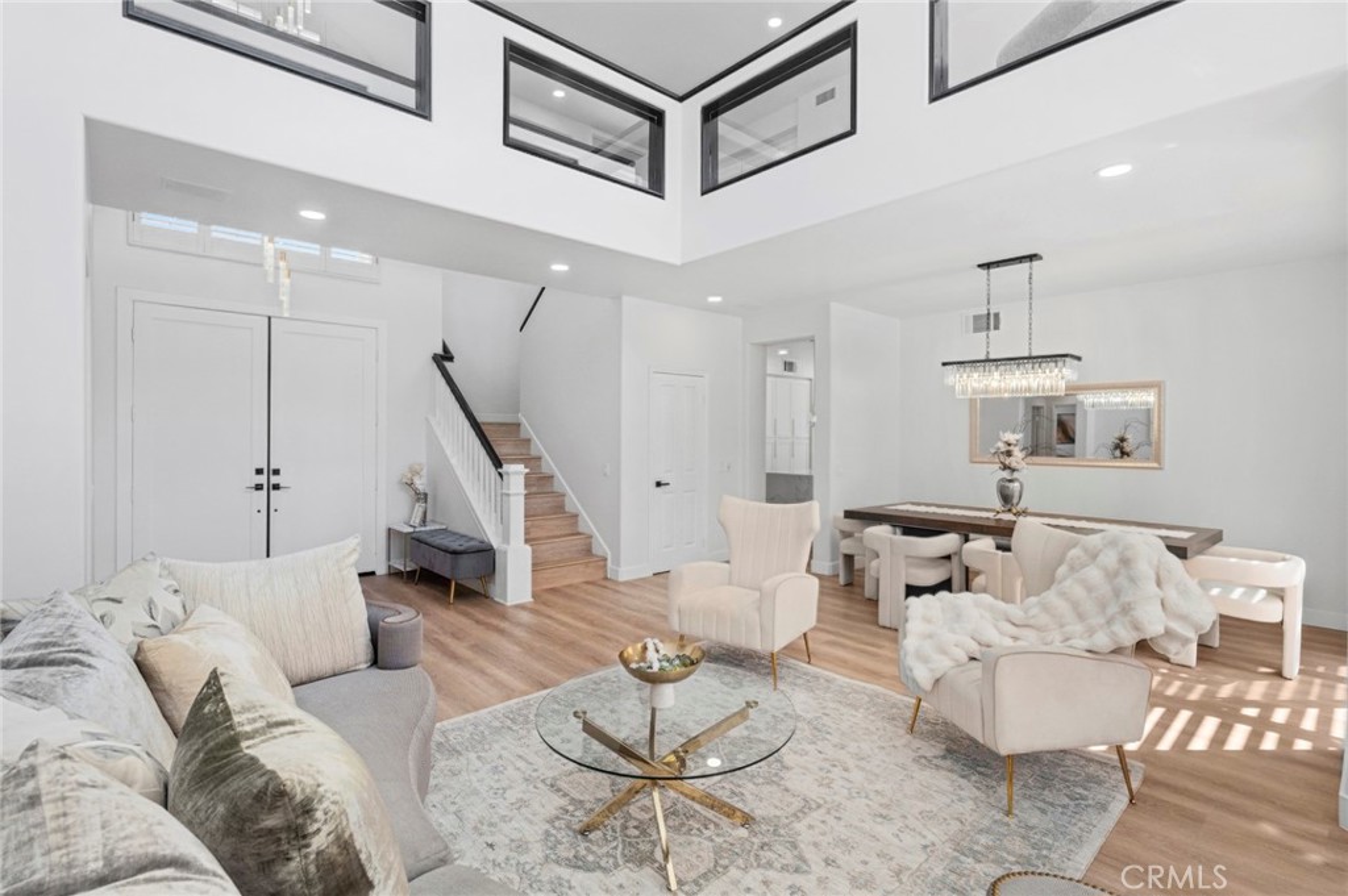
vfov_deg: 73.7
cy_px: 448
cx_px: 674
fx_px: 599
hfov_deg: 96.8
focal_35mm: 16
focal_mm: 16
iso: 200
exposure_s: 1/125
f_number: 9
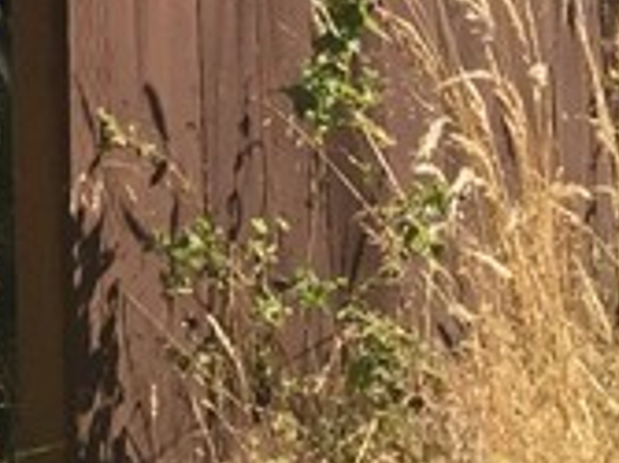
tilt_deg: +7.0
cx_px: -649
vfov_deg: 7.6
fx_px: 3181
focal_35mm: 178
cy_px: -793
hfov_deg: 10.2
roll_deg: -1.2
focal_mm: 4.15
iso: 32
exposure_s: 1/920
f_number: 2.2
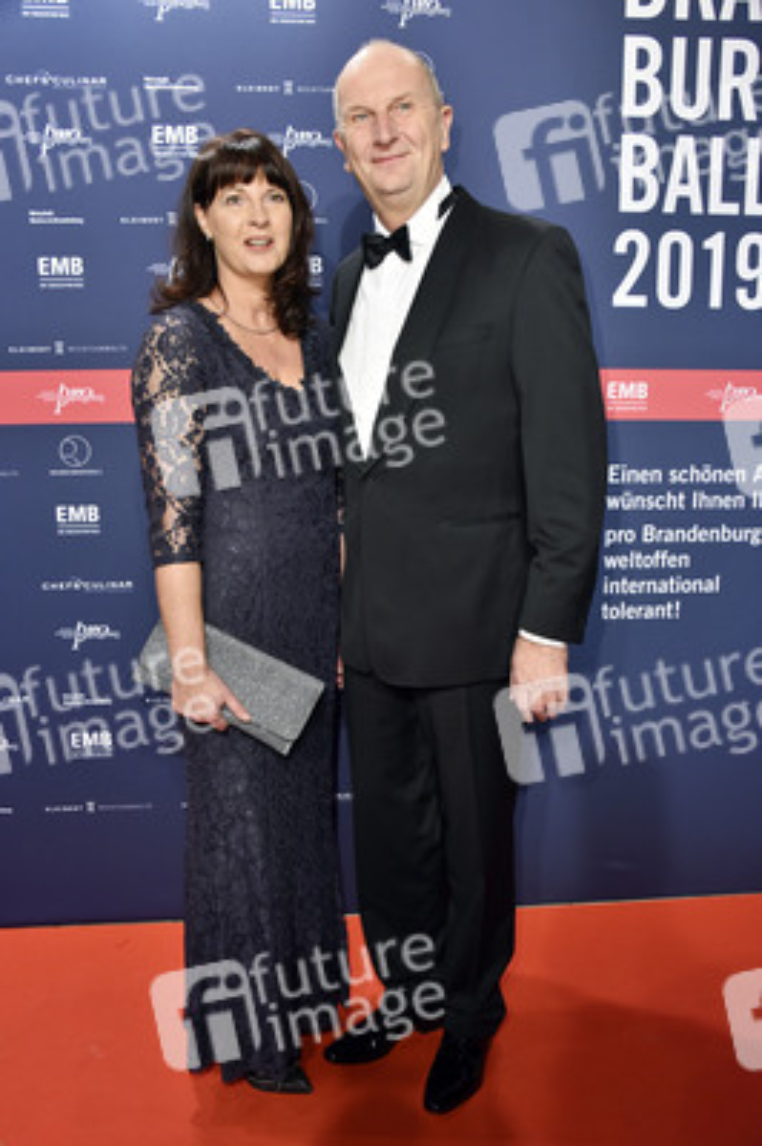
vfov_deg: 58.8
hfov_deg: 41.0
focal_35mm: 32
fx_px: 1018
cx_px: 381
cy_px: 573
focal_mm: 32
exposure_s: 1/160
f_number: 6.3
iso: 1000
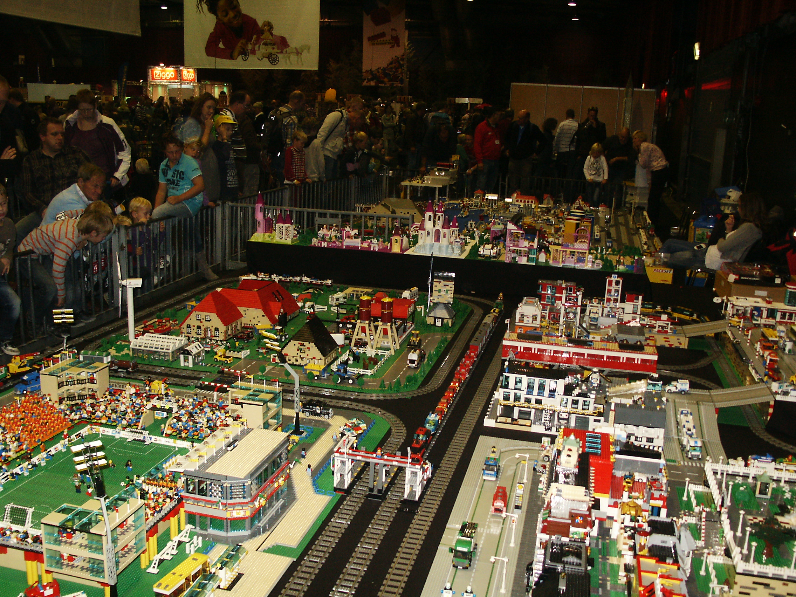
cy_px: 298
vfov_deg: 40.7
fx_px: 805
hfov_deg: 52.6
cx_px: 398
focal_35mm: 35
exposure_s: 1/45
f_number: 3
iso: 200
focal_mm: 7.2
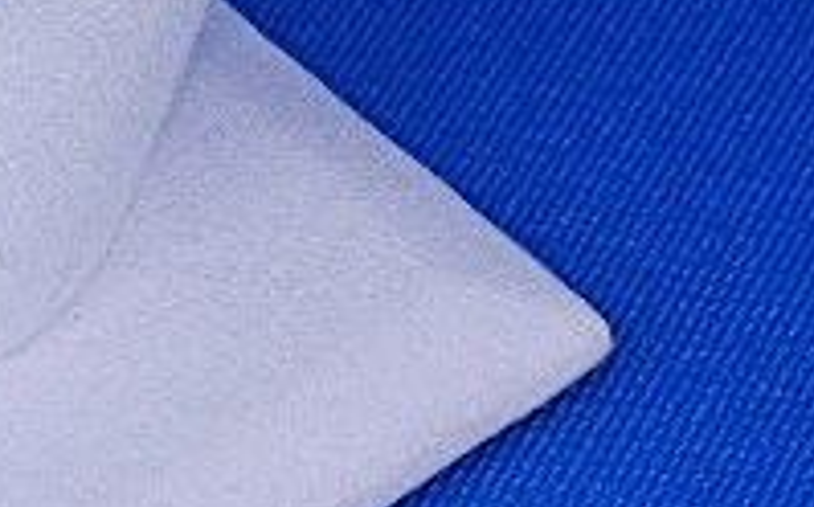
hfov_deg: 8.0
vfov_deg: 5.0
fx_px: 5829
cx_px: 74
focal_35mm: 263
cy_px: 8
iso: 200
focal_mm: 13.9
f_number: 4.3
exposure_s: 1/30
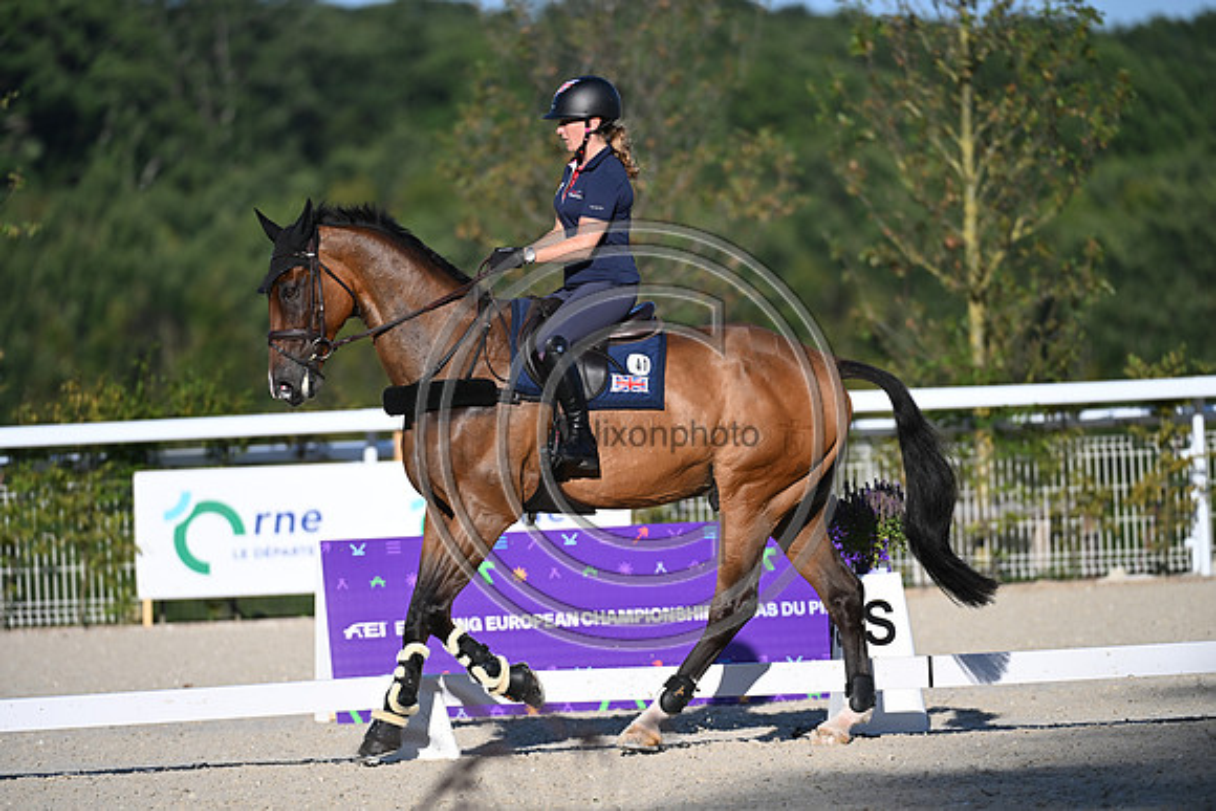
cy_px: 406
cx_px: 608
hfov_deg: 6.2
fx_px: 11149
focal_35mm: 330
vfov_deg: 4.2
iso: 250
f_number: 4.5
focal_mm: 330
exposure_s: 1/1600
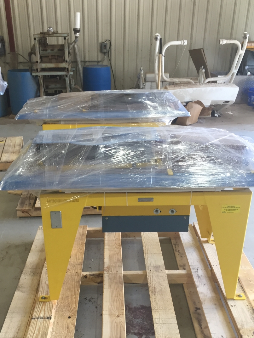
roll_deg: +0.7
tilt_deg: -25.9
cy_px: 192
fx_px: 352
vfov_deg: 51.2
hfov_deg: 39.6
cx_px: 114
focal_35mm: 36
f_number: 2.2
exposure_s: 1/40
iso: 32
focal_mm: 4.15
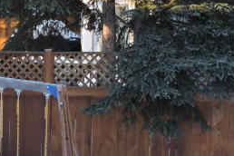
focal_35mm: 124
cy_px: 63
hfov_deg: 15.5
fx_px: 806
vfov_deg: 11.1
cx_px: -91
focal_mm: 5.4
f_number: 3.5
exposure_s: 1/60
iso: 100
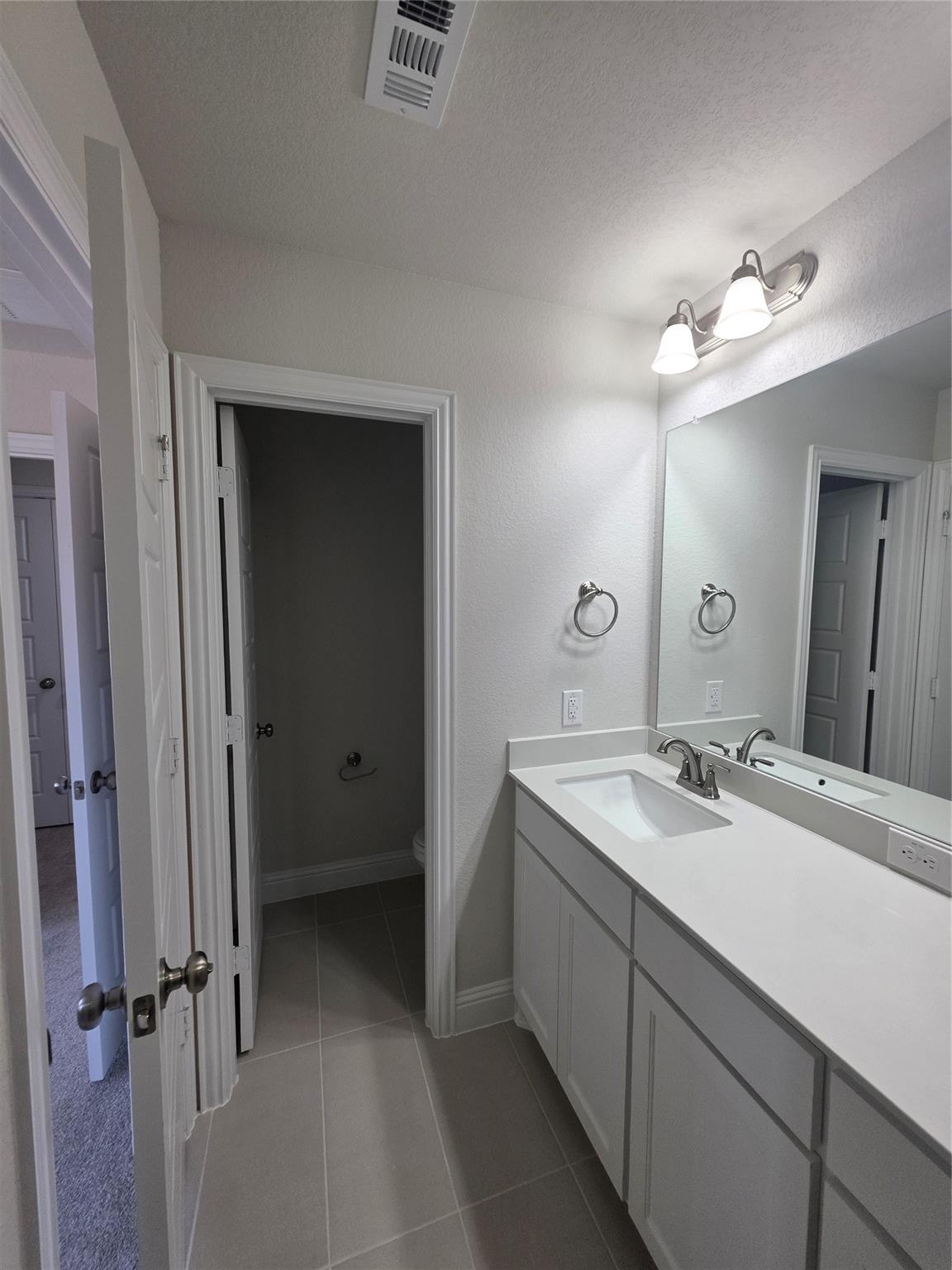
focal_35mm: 13
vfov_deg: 106.2
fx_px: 477
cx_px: 476
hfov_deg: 89.9
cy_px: 635
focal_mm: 2.2
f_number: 1.9
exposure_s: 1/120
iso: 80
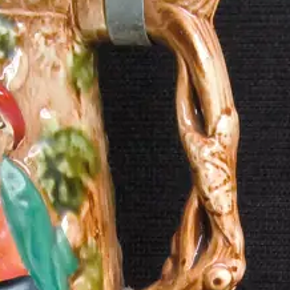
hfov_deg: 15.1
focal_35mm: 112
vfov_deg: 14.1
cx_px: 322
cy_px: 492
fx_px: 1062
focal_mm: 2.87
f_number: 2
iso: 125
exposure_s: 1/100
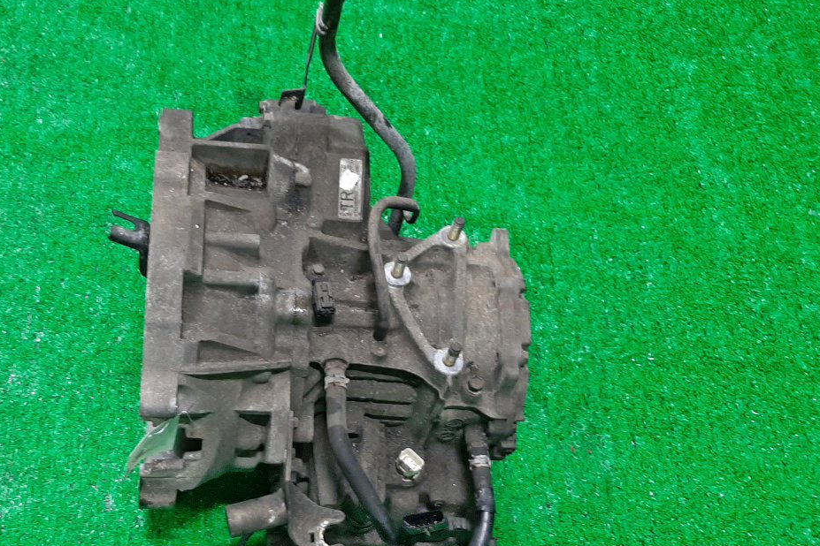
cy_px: 325
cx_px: 303
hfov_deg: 46.0
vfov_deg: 31.8
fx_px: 957
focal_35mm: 42
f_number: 1.7
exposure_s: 1/50
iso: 145
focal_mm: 3.93
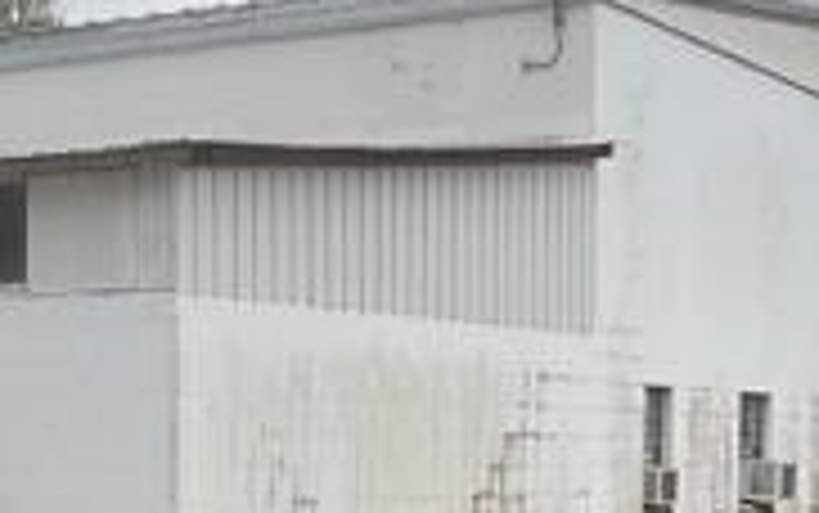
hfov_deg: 18.6
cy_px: 531
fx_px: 2412
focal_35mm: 108
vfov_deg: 12.0
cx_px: -76
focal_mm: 3
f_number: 1.8
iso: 16
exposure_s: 1/962
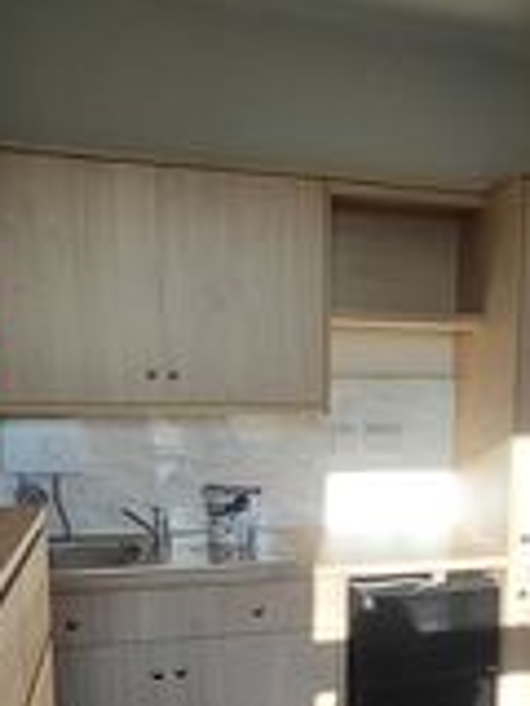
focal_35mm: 40
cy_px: 490
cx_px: 464
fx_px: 817
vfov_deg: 45.8
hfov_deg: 34.2
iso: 50
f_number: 2.2
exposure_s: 1/120
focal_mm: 1.64
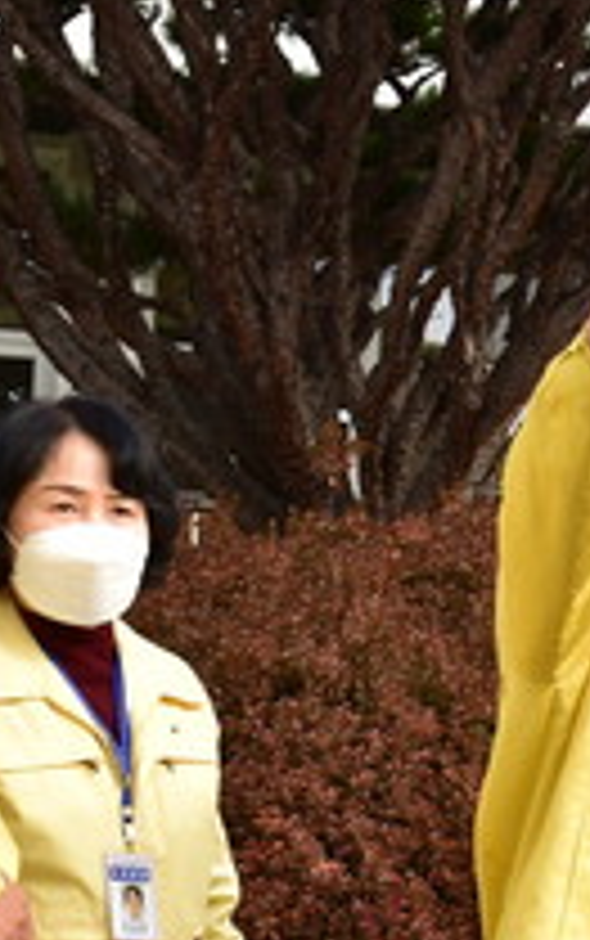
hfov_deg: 11.4
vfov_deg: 18.4
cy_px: 630
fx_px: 2901
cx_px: 680
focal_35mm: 113
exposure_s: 1/250
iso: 320
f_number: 7.1
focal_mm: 40
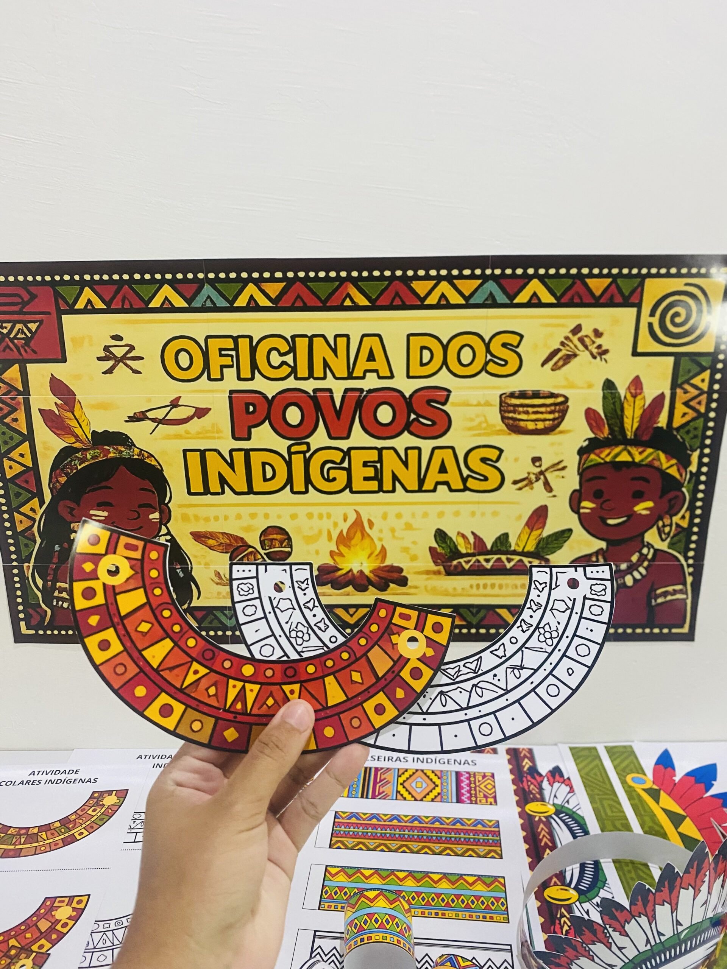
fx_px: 728
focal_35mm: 26
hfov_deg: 53.1
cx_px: 364
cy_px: 484
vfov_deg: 67.3
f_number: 1.8
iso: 320
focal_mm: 4.25
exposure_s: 1/60
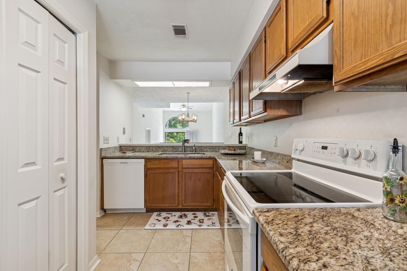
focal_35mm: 15
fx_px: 170
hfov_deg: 100.4
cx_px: 204
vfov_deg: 77.3
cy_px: 136
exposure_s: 1/10
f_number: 8
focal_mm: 10
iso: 200
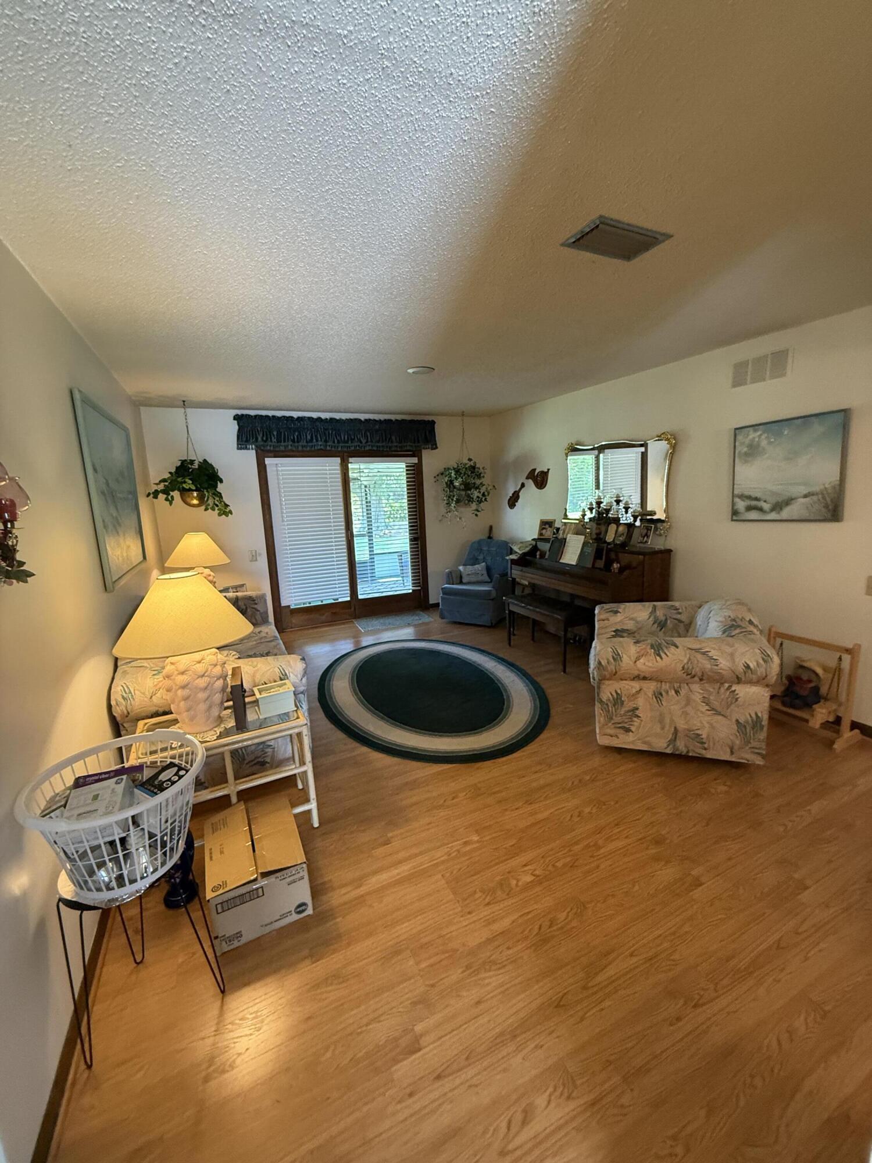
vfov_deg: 102.1
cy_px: 582
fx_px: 470
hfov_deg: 85.7
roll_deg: +1.8
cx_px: 436
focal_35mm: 14
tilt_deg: -10.5
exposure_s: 1/60
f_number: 2.2
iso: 400
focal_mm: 2.22
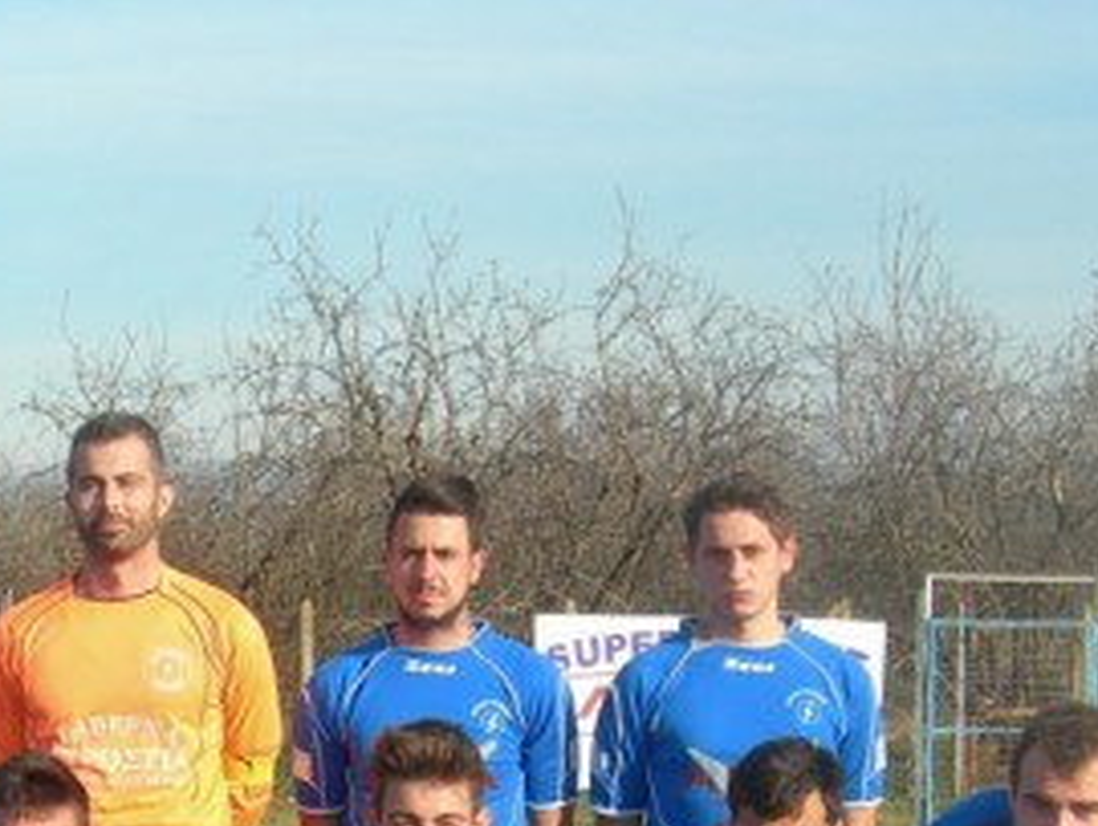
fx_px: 3175
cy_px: 936
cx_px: 179
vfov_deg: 14.4
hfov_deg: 19.4
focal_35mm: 100
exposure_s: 1/340
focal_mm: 8.5
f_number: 4.9
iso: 50
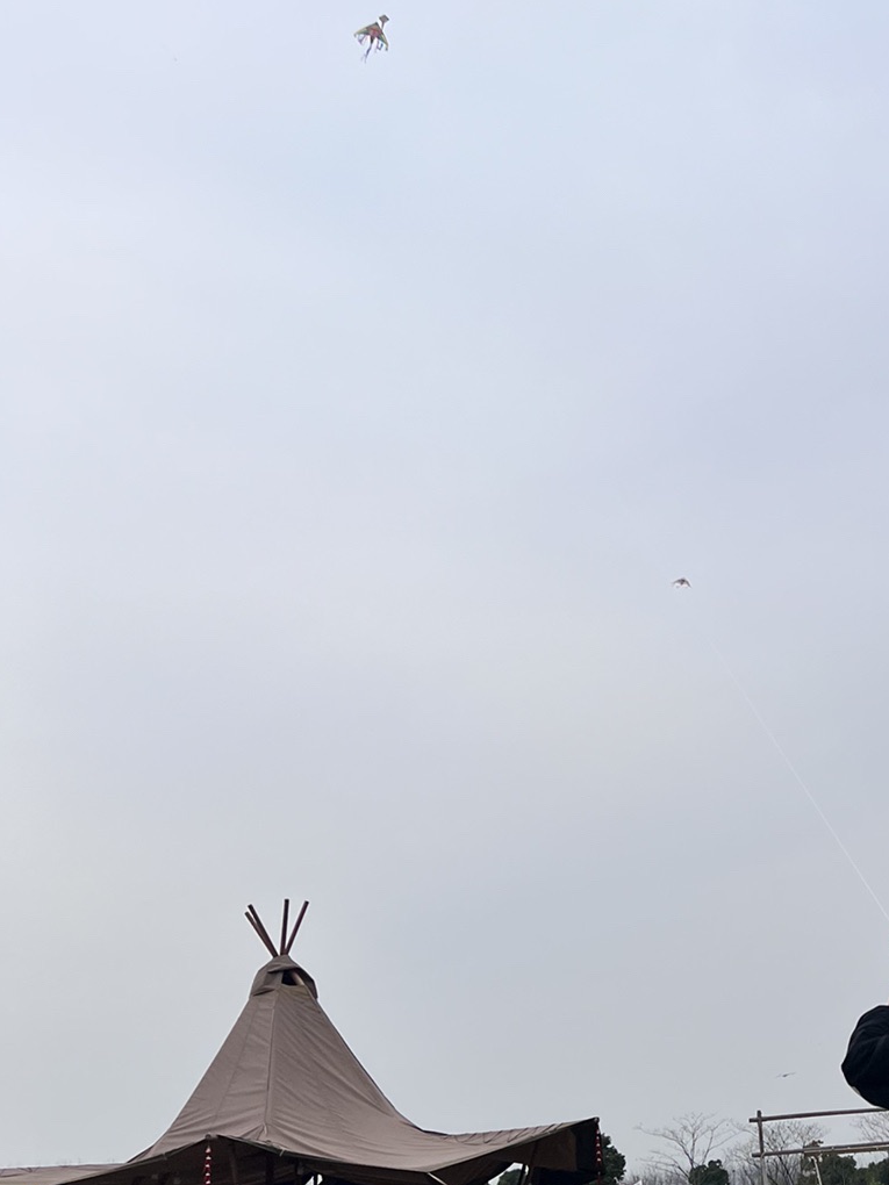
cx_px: 858
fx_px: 1746
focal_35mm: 51
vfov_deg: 37.4
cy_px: 709
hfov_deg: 27.2
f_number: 1.5
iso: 50
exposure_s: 1/6211
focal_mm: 5.7
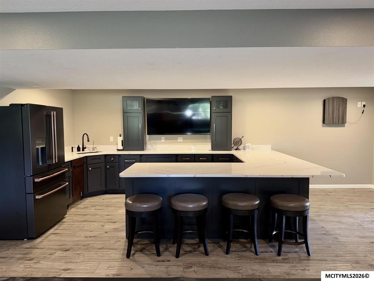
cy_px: 140
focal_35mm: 24
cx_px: 187
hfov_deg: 71.6
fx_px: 259
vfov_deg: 56.8
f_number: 1.78
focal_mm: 6.76
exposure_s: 1/16
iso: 100
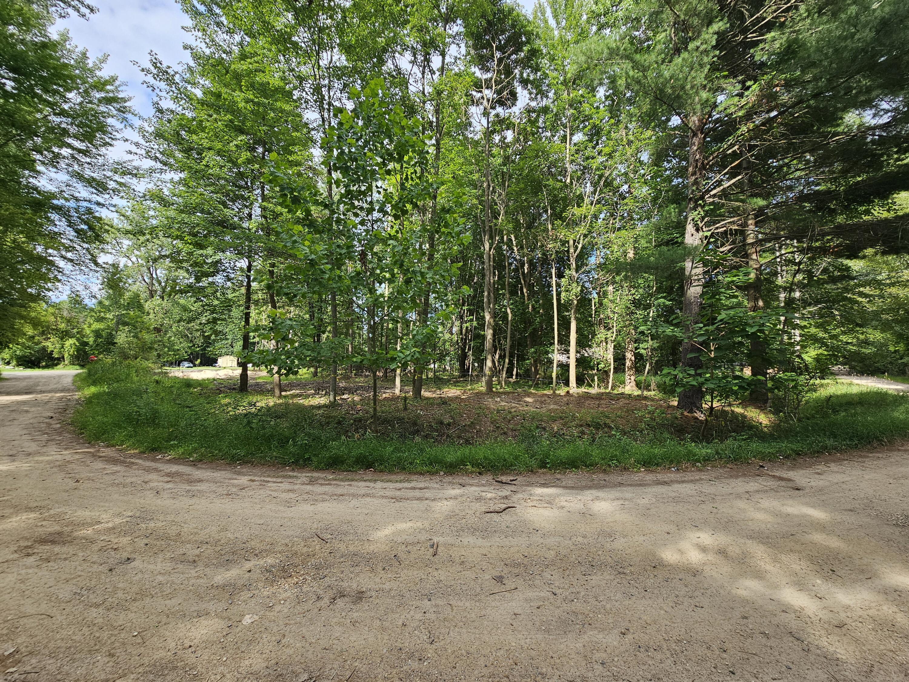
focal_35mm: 13
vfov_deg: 89.9
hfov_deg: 106.2
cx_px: 454
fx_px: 341
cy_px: 341
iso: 50
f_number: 2.2
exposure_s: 1/562
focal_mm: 2.2
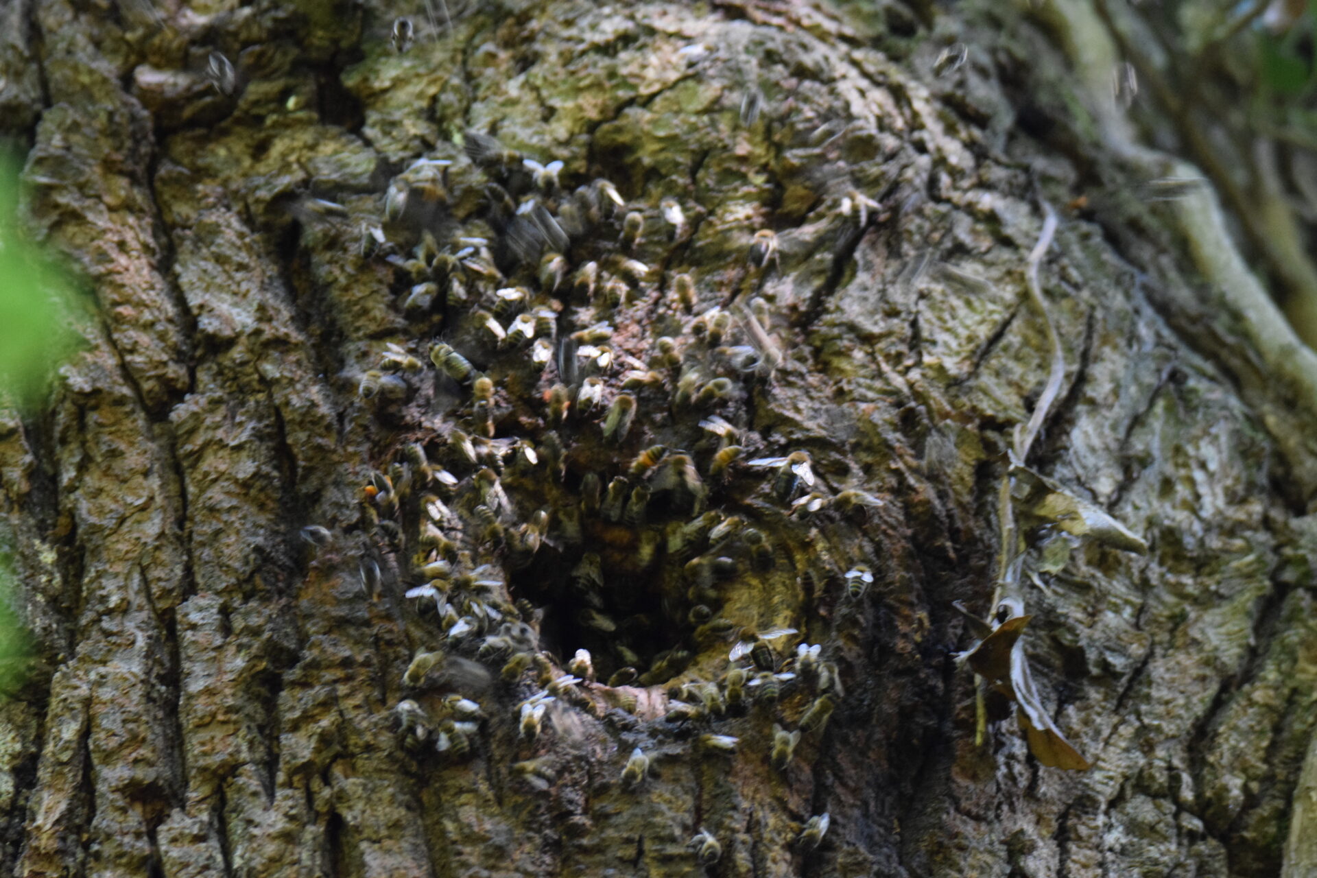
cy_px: 439
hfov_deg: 5.5
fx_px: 13718
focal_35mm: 375
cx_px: 658
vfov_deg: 3.7
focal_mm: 250
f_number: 7.1
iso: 3200
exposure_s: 1/50
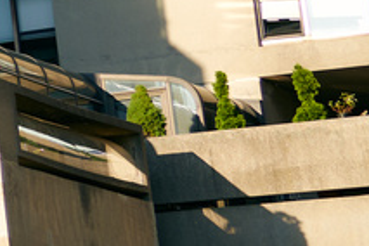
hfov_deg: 6.4
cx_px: -977
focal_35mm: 277
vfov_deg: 4.8
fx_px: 2839
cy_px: -367
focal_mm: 35
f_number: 4
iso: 100
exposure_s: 1/400
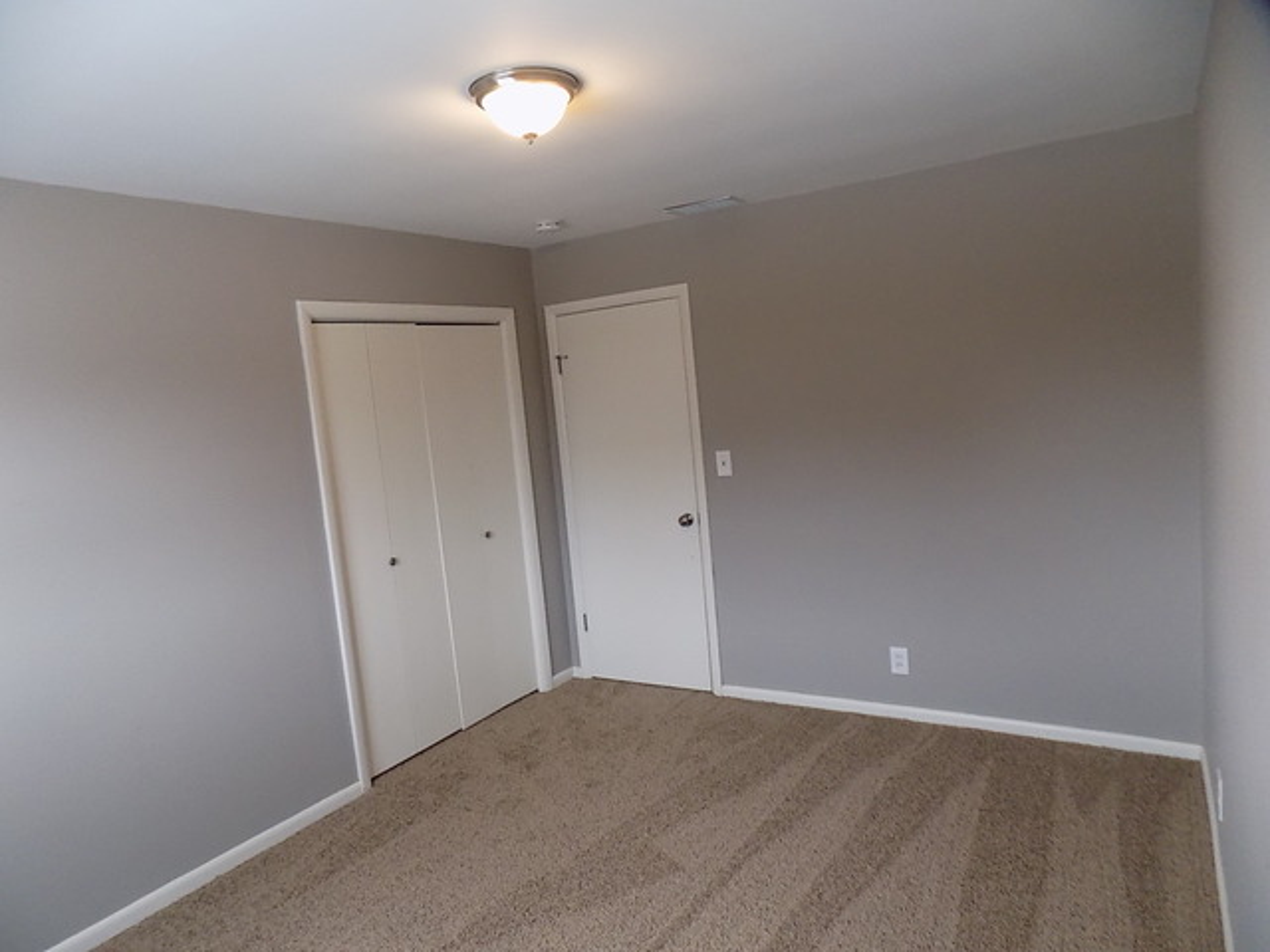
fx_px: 844
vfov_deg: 58.9
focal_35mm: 23
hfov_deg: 73.9
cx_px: 635
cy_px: 476
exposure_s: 1/30
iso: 250
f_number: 3.1
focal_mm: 4
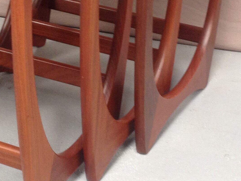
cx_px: 97
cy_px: 24
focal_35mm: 100
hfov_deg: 19.6
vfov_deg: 14.7
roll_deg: -2.1
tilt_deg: -20.2
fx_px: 696
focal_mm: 4.12
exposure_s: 1/20
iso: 125
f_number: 2.4
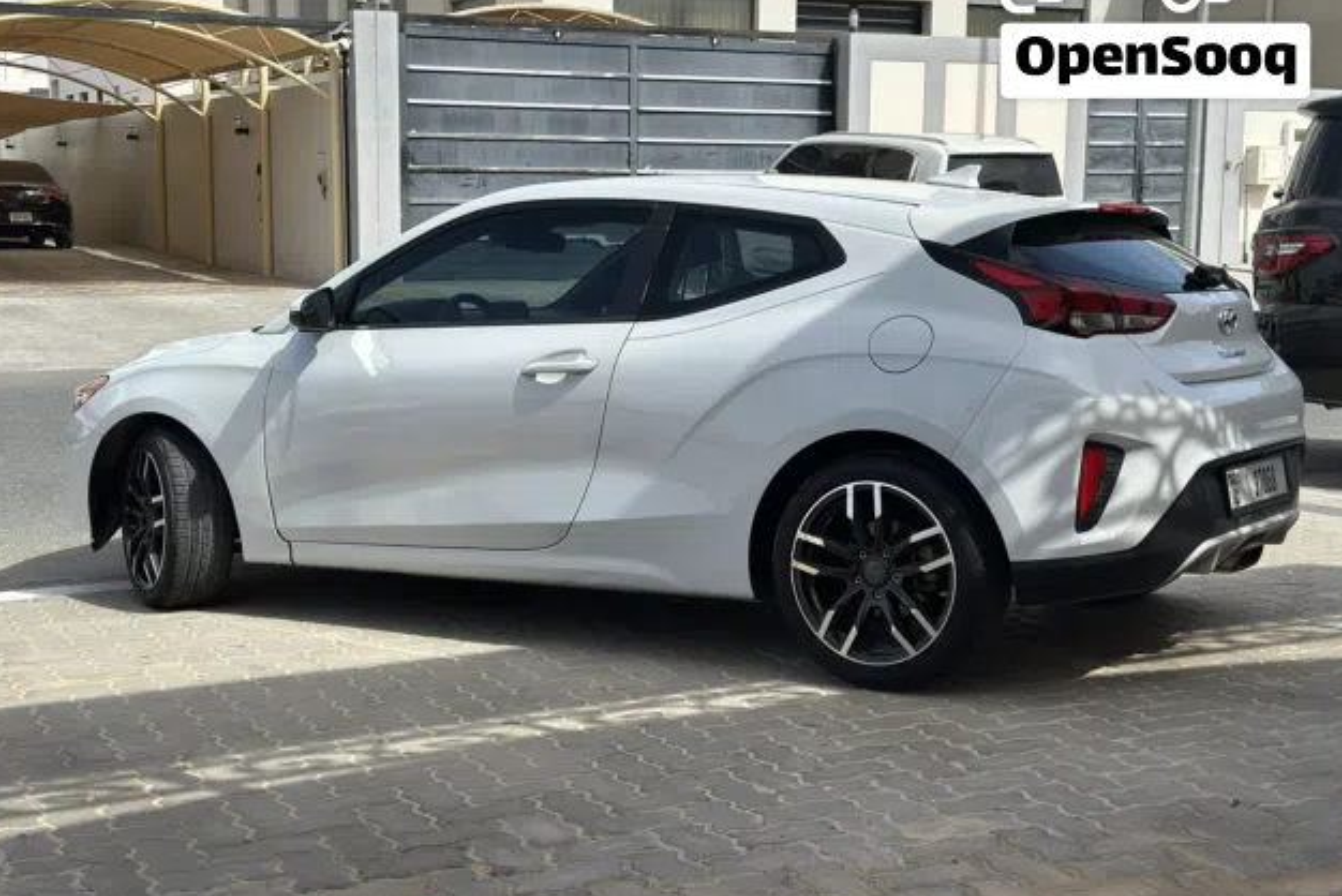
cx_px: 677
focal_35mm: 51
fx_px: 1902
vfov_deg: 26.5
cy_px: 407
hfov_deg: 38.9
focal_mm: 6.86
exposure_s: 1/5263
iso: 100
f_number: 1.78
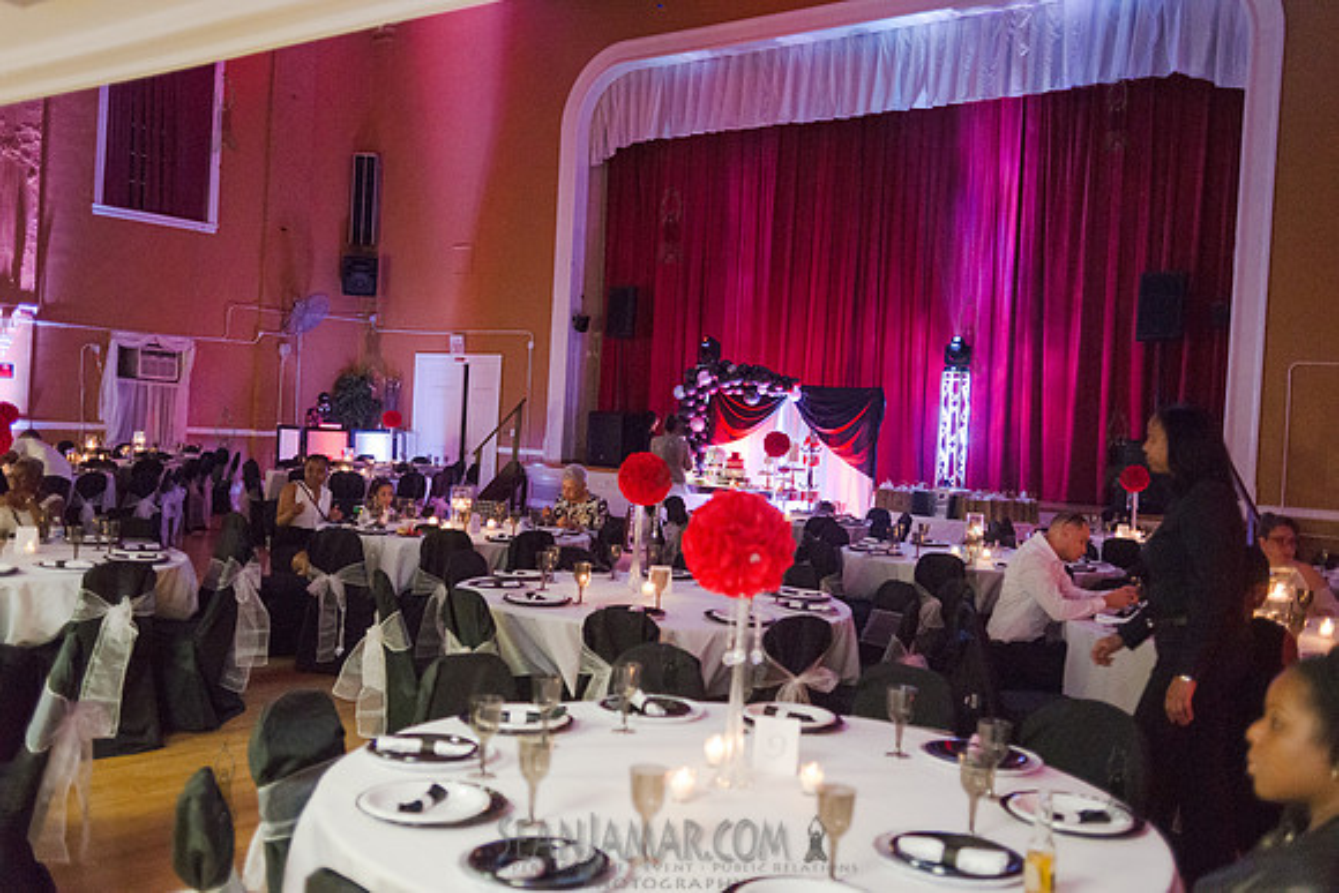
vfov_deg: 37.9
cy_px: 446
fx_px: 1302
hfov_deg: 54.4
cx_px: 670
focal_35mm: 35
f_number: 2.8
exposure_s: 1/125
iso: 4000
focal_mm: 35
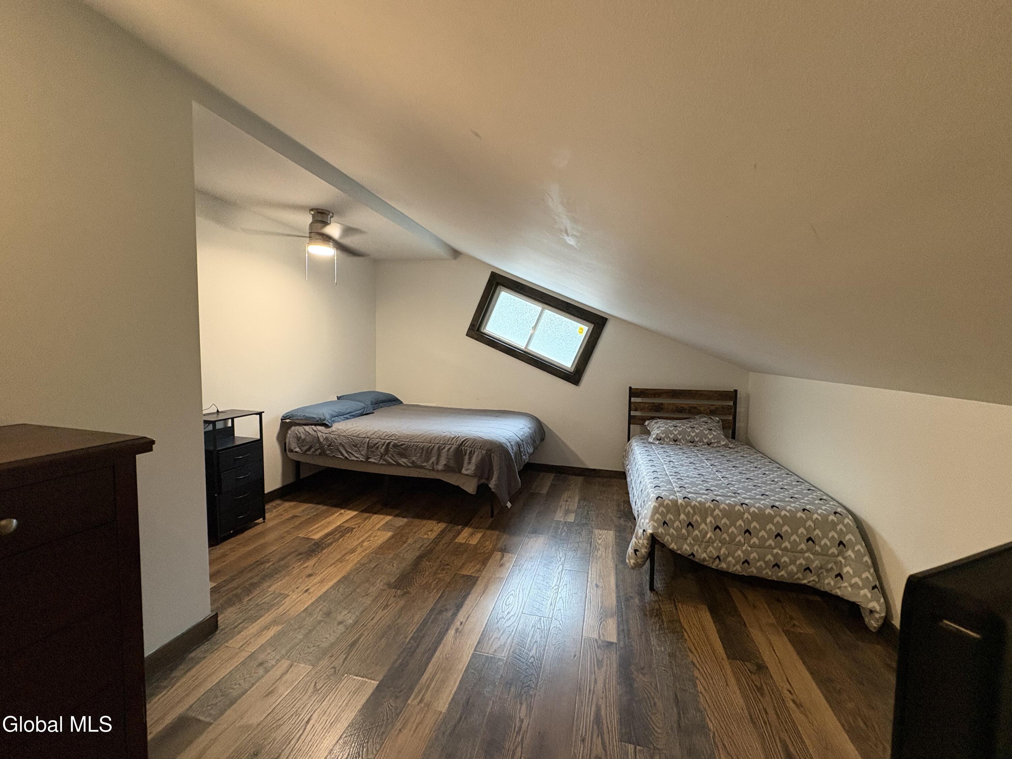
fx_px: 409
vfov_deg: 85.7
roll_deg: -1.0
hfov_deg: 102.1
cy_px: 380
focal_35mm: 14
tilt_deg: -4.5
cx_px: 506
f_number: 2.2
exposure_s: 1/60
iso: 400
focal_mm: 2.22
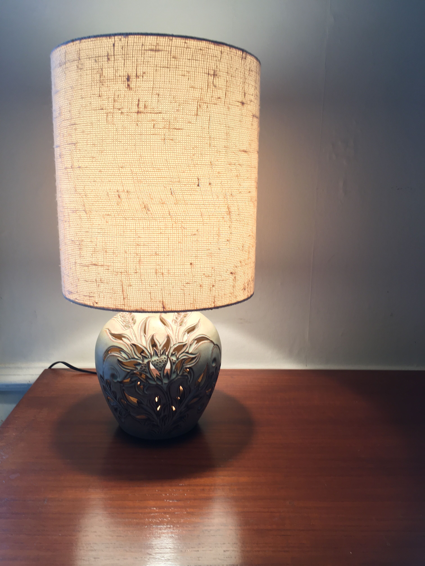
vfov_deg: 61.7
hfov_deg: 48.2
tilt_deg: -10.0
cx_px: 212
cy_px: 283
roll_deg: -1.0
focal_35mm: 29
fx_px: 475
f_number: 2.2
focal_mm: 4.15
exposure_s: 1/33
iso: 32
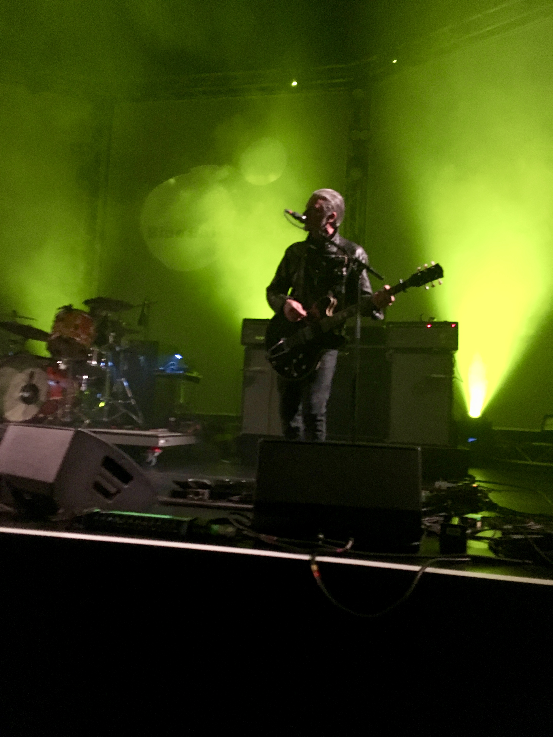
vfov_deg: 61.7
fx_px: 618
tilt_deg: +3.6
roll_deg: -2.1
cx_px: 276
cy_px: 368
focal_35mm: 29
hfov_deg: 48.2
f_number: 2.2
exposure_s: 1/17
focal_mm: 4.15
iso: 500
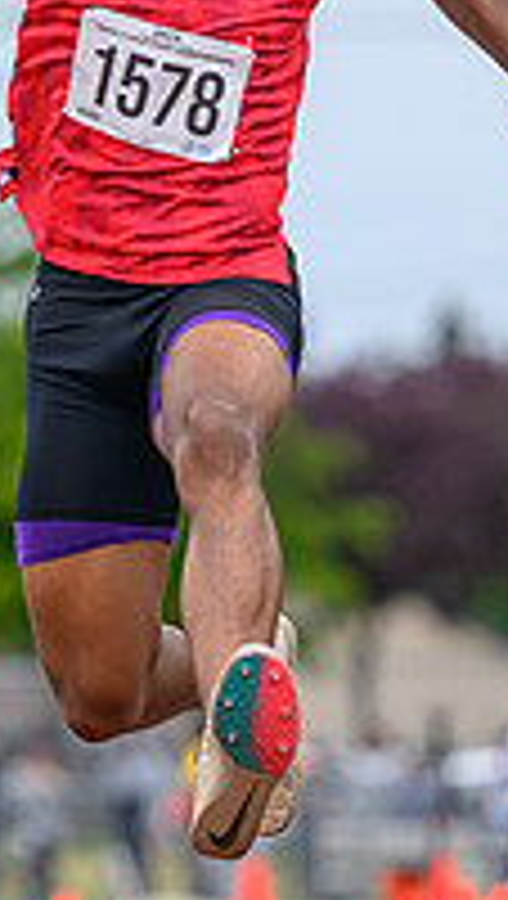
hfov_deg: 2.0
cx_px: 144
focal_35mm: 601
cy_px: 303
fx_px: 14344
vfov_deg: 3.6
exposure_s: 1/2500
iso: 320
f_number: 2.8
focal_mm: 165
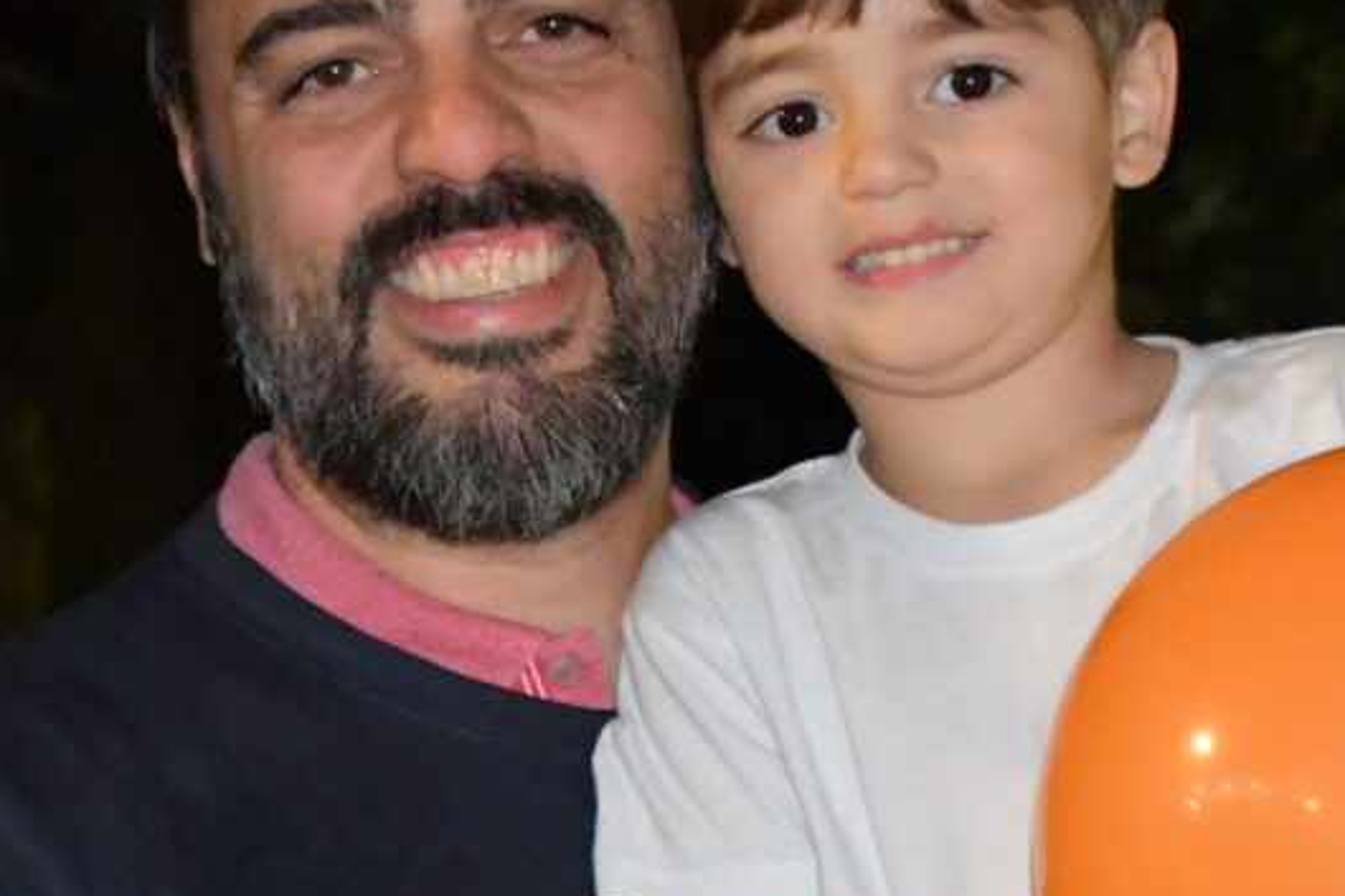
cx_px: -8
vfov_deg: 8.4
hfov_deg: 12.5
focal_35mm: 163
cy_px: 926
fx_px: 6088
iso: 6400
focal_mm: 30
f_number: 4
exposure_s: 1/60
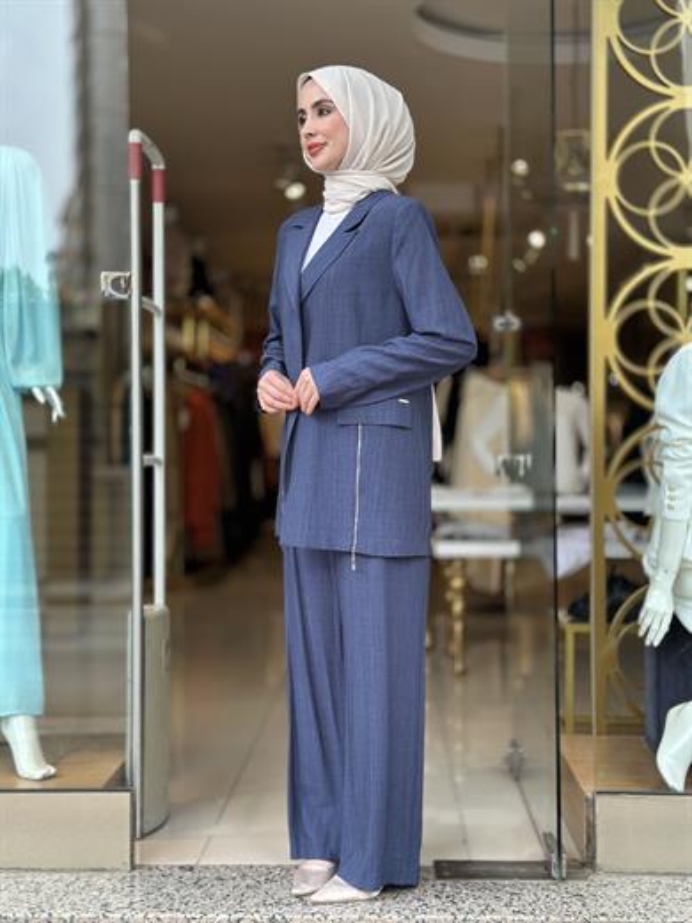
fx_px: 1279
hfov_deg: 30.3
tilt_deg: -0.3
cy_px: 462
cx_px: 346
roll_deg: -0.5
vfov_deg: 39.7
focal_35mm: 48
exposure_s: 1/258
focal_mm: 6.86
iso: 80
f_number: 1.78
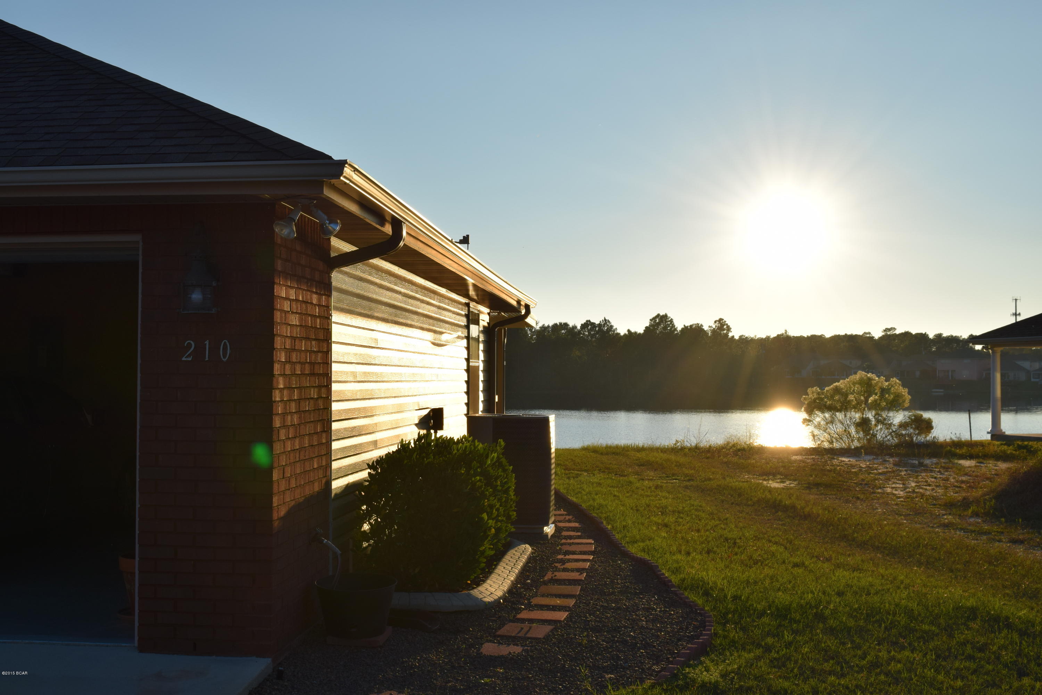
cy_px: 348
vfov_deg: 30.8
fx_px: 1259
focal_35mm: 44
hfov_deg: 45.0
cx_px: 521
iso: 200
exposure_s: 1/640
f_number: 13
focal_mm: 29
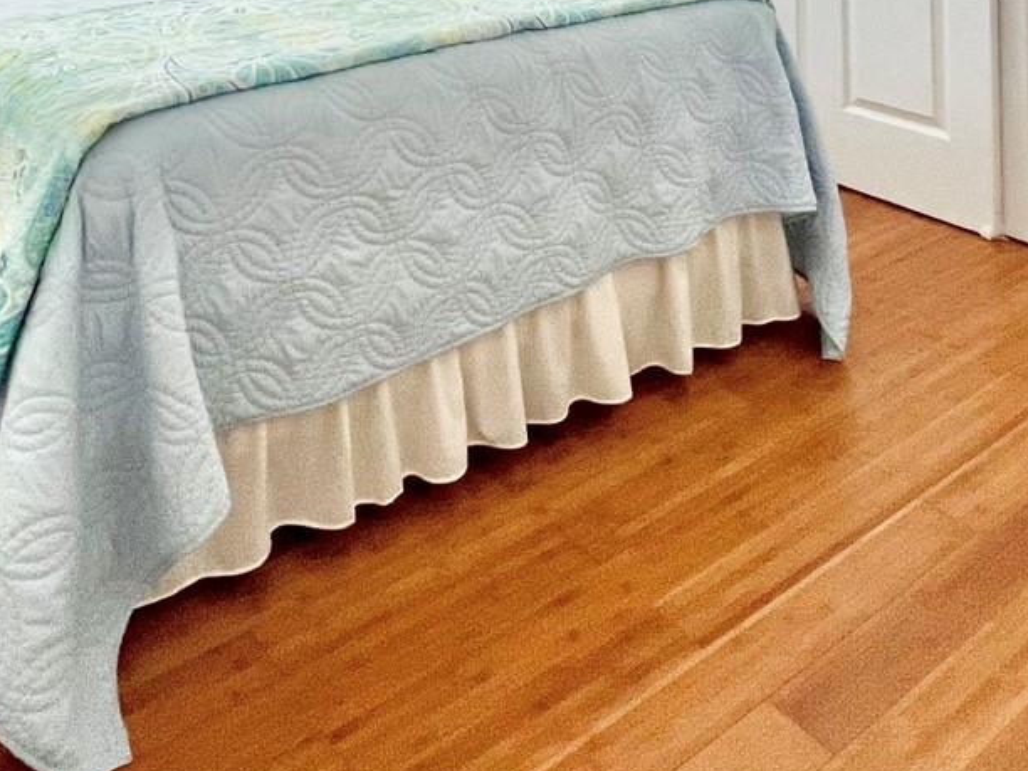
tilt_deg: -0.4
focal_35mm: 34
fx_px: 1010
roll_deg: +2.2
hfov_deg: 53.8
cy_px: -214
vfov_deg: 32.3
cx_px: 440
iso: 125
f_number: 1.8
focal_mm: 1.57
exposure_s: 1/120
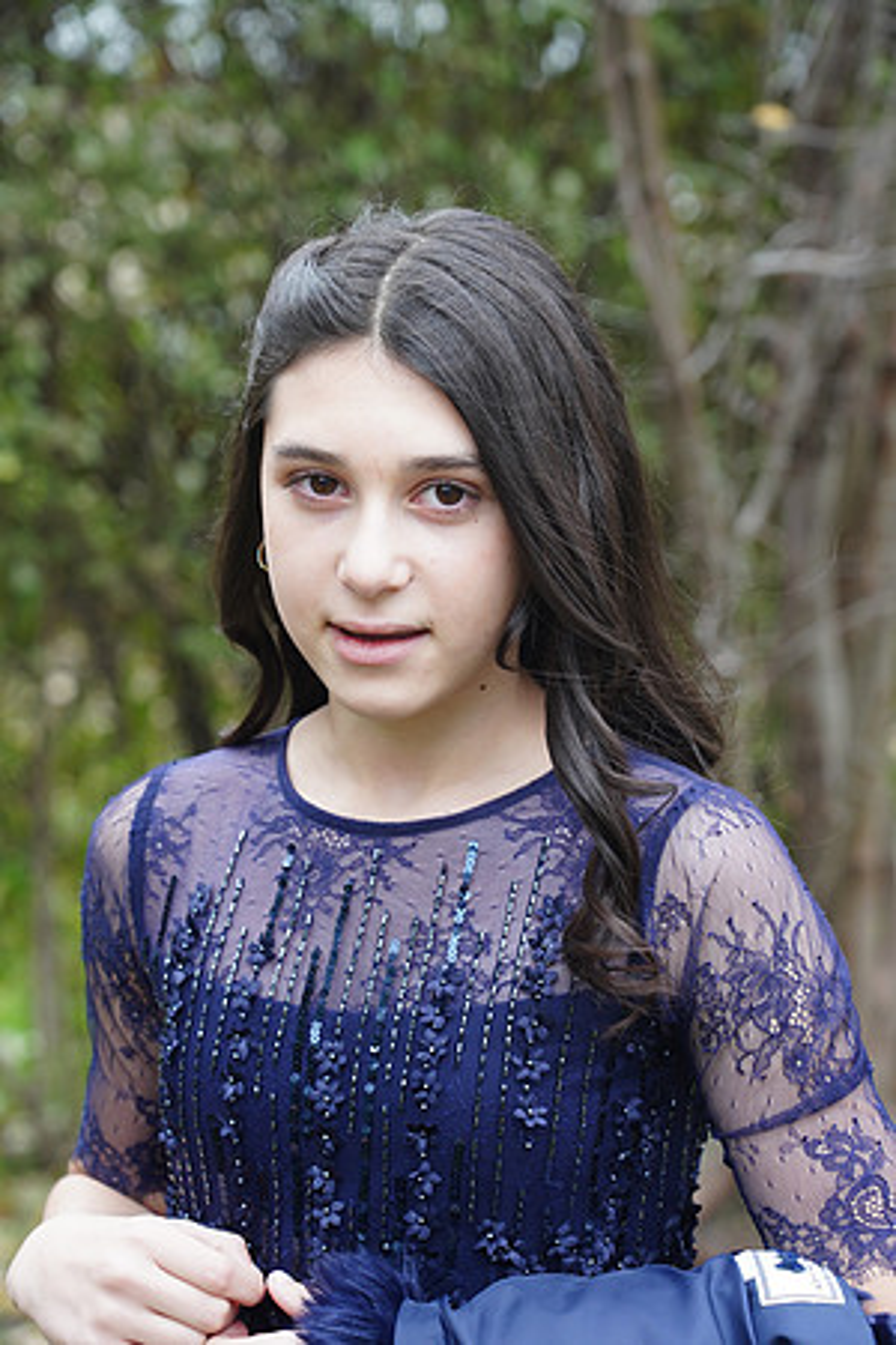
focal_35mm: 105
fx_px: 3920
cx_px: 448
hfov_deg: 13.0
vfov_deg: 19.5
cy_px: 672
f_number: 5.6
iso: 500
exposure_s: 1/100
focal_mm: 105
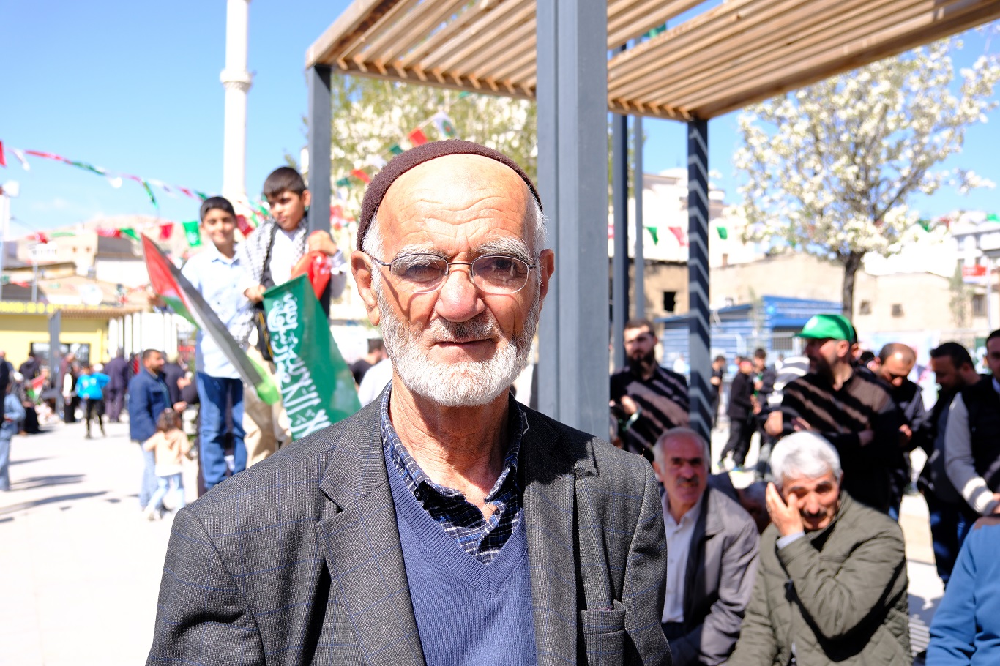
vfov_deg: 40.0
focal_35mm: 33
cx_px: 500
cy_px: 333
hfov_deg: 57.2
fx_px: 916
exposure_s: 1/1000
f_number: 4
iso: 320
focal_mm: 22.3
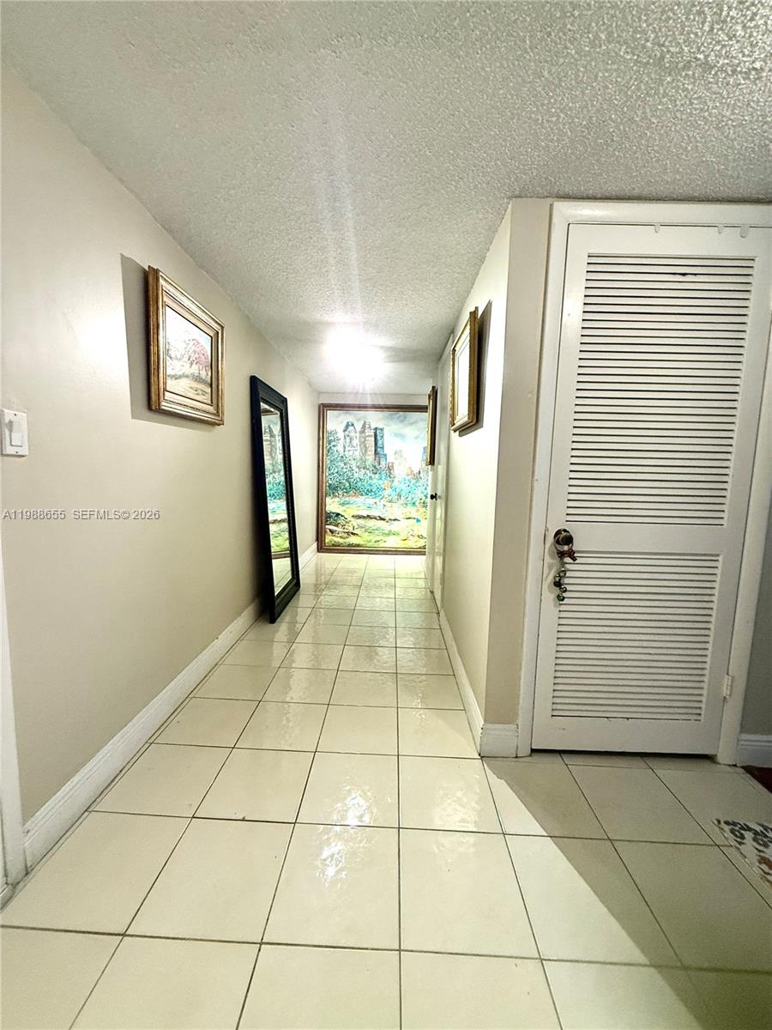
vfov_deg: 102.1
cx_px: 386
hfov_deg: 85.7
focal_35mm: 14
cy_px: 515
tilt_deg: -5.6
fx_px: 416
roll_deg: -2.7
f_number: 2.2
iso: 400
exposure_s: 1/60
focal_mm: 2.22
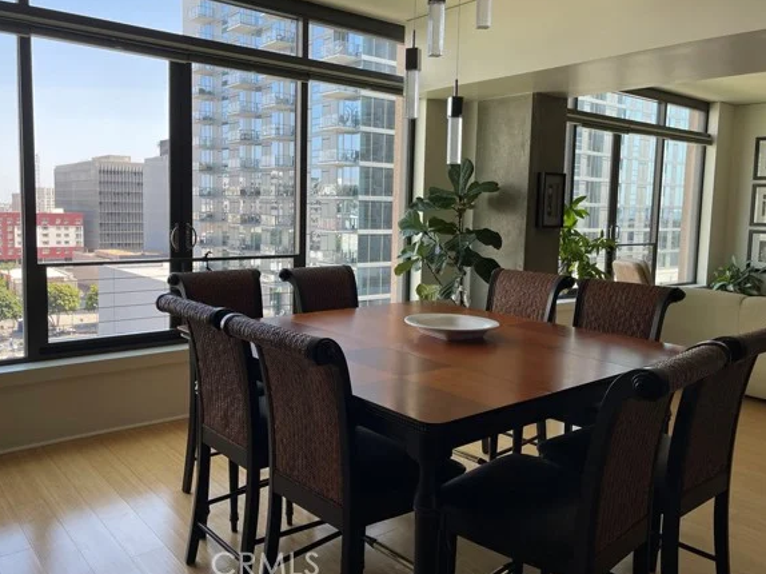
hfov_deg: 61.6
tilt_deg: -5.8
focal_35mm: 29
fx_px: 641
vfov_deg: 48.1
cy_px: 263
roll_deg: -0.5
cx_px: 355
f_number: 1.6
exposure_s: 1/305
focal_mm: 5.1
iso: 32
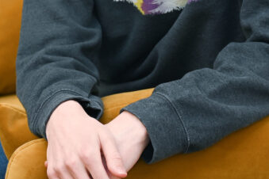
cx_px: 63
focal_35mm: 234
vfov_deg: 5.8
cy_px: -74
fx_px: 1748
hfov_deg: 8.8
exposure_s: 1/40
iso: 320
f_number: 3.5
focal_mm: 62
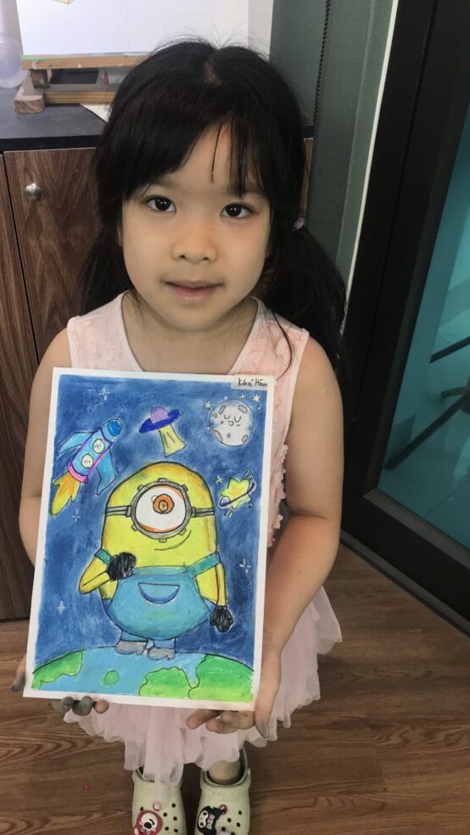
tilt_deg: -38.6
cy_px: 423
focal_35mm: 31
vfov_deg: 62.6
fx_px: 686
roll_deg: +0.1
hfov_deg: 37.7
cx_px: 188
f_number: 1.8
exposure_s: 1/50
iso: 32
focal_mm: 3.99
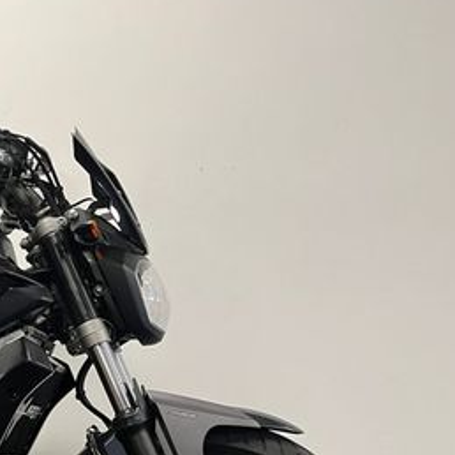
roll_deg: -0.2
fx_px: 848
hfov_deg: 26.7
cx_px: -86
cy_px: 400
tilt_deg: -5.3
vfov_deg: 29.0
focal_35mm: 57
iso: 100
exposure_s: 1/50
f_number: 1.6
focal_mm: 5.1
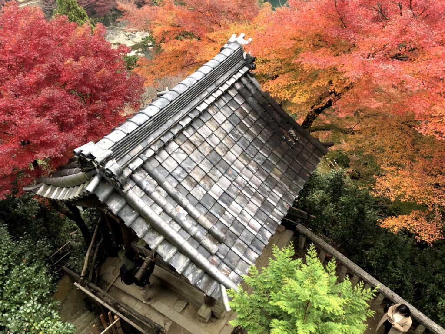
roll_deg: +1.6
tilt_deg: -43.0
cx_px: 222
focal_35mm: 28
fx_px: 360
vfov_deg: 49.7
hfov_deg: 63.4
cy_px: 167
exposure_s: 1/120
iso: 64
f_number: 1.8
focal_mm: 4
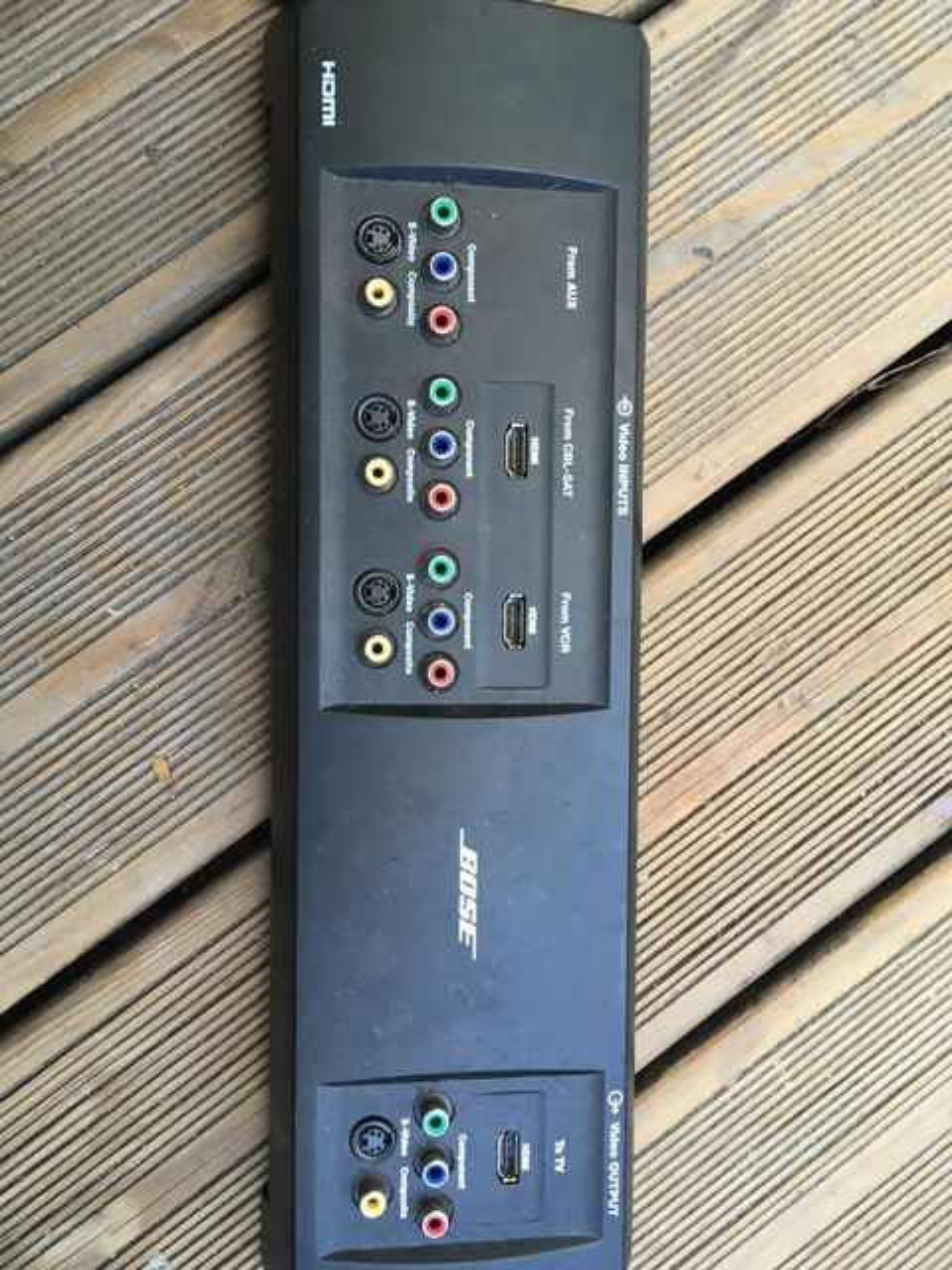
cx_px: 476
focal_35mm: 29
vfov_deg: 61.7
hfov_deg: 48.2
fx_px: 1063
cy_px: 635
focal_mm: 4.15
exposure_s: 1/33
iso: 125
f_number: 2.2
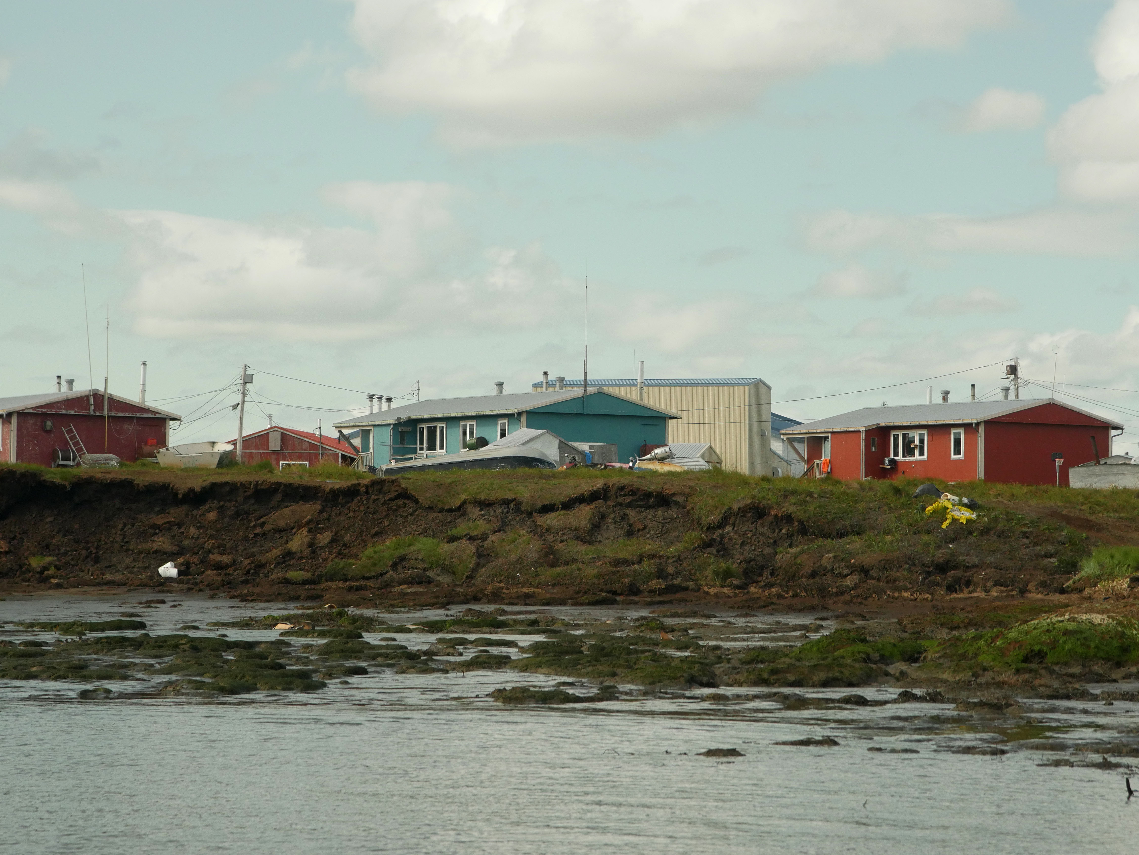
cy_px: 428
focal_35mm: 110
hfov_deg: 17.9
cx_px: 570
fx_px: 3619
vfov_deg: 13.5
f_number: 4.5
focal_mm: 55
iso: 800
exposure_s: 1/500
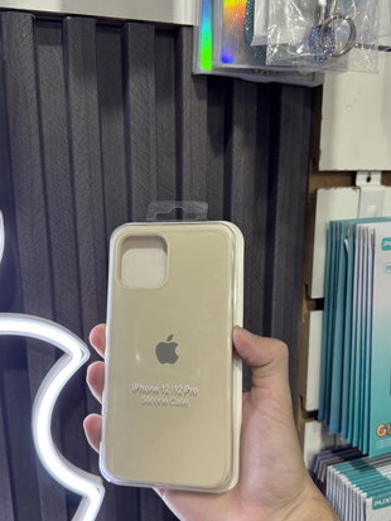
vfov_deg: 58.2
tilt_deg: -13.6
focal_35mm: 31
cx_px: 180
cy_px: 290
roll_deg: +1.8
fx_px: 467
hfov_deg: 45.4
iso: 200
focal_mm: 6.76
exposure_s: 1/100
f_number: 1.78
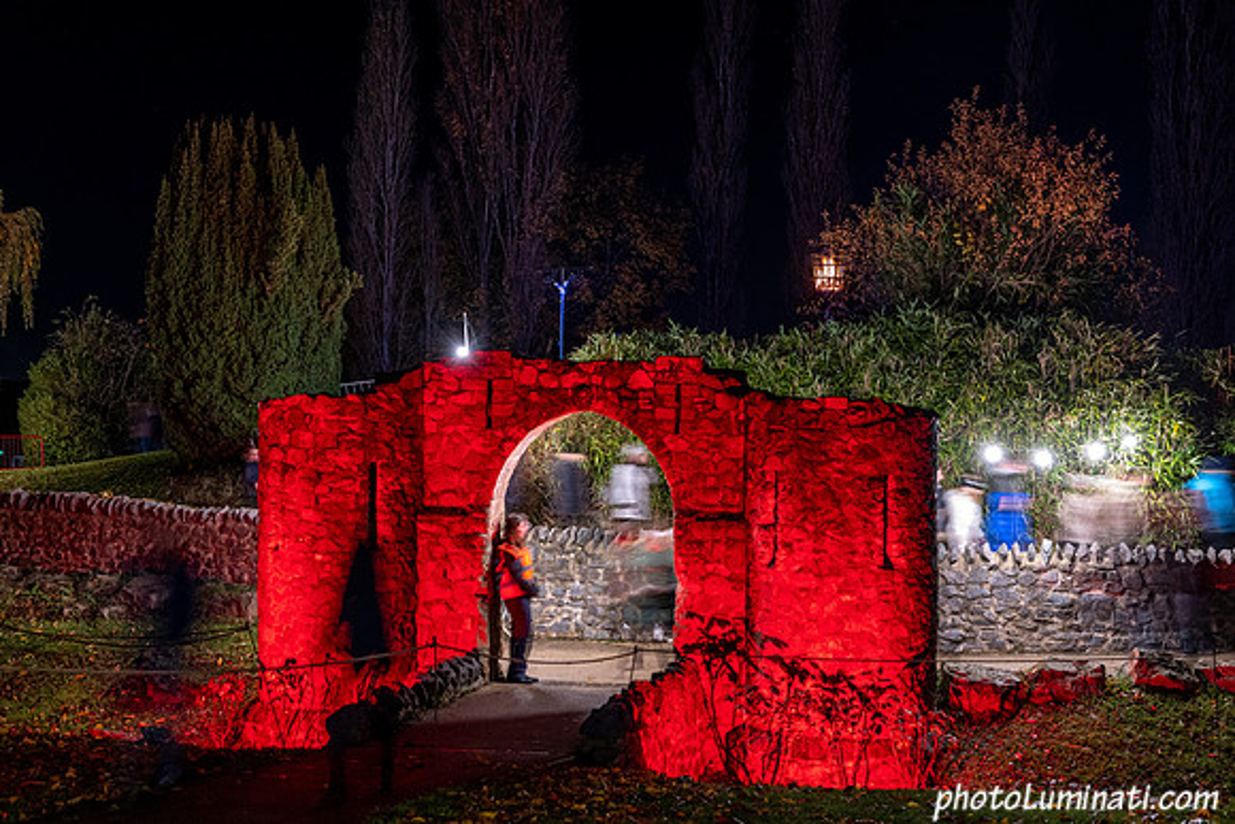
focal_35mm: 48
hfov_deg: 41.1
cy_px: 412
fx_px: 1647
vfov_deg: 28.1
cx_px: 618
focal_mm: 48
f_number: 5
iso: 640
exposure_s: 1
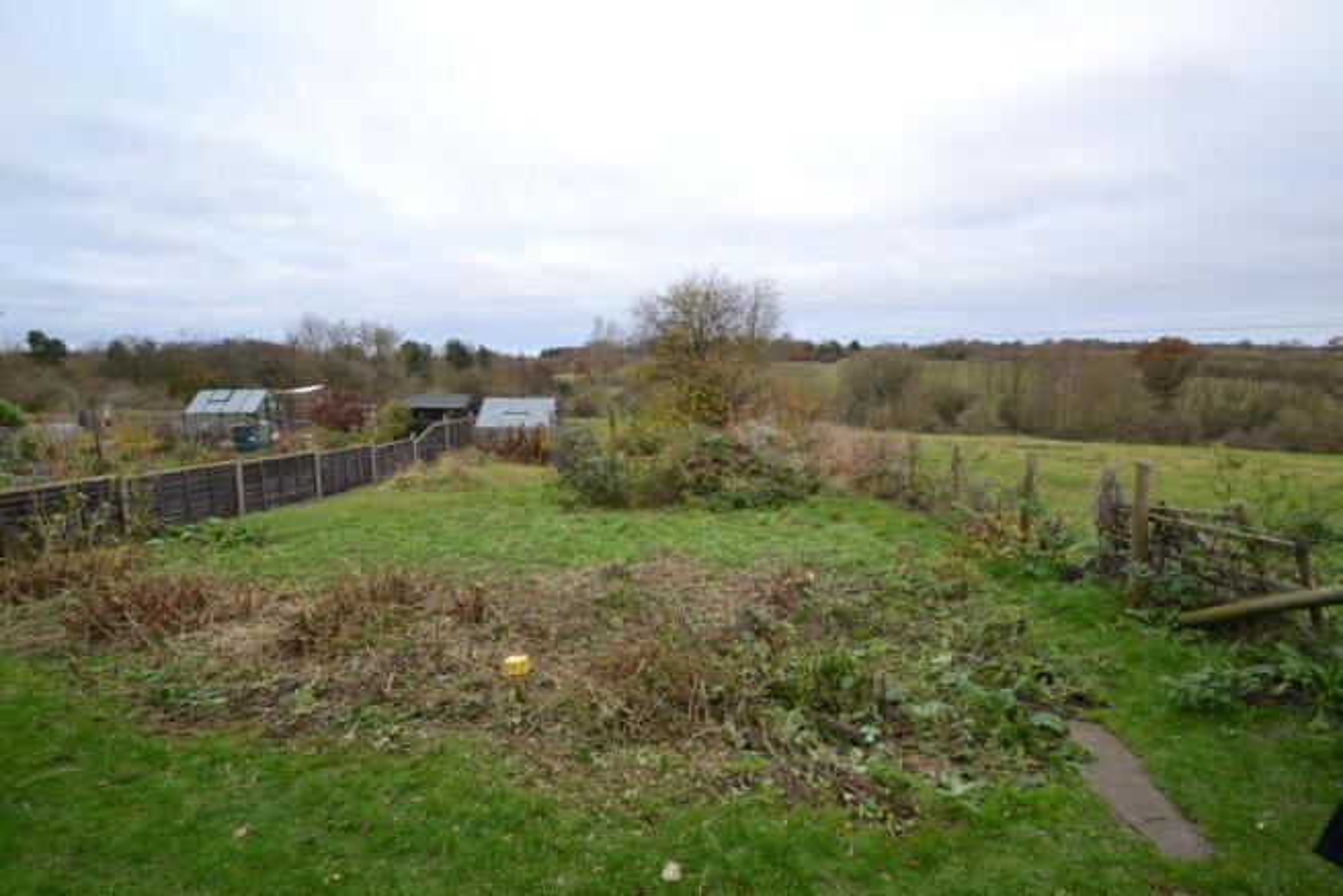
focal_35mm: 15
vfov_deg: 77.4
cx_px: 672
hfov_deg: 100.4
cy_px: 448
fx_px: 560
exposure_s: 1/40
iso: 200
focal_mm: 10
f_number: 8
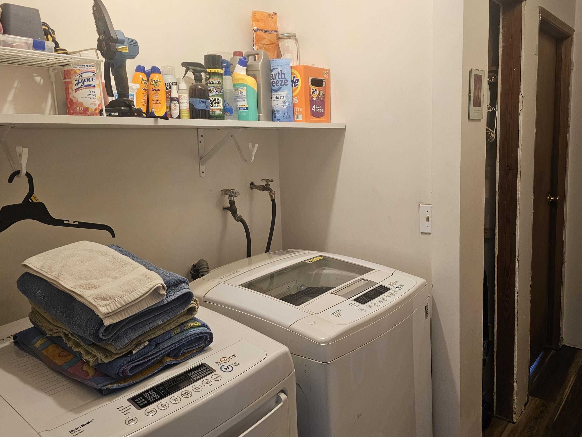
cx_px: 325
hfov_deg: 61.5
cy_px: 200
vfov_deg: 48.2
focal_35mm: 29
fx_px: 488
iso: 320
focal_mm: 6.3
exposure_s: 1/120
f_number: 1.7
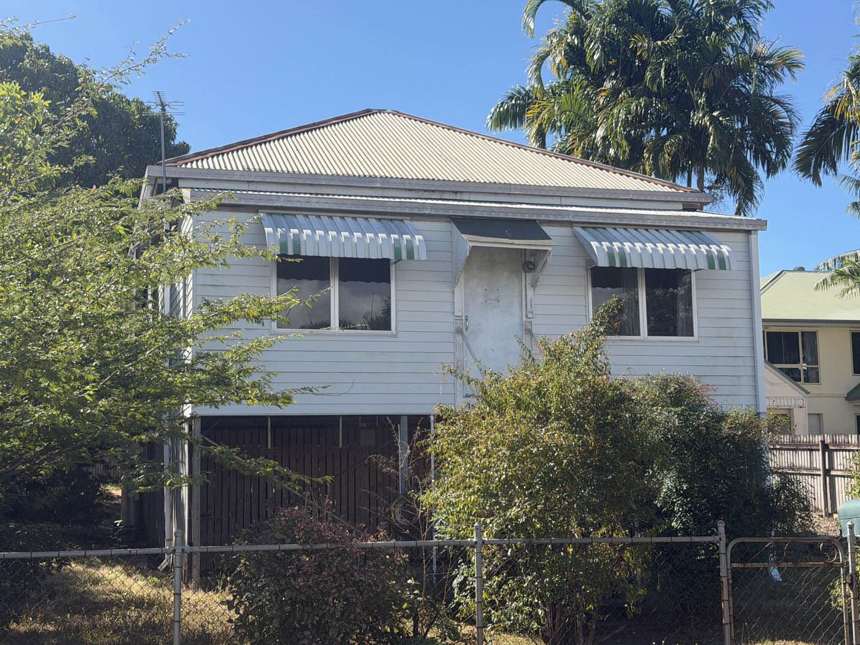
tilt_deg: +5.8
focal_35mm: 48
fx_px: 1193
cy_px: 322
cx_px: 430
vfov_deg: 30.3
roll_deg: +1.1
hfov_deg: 39.7
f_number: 1.78
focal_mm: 6.76
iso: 64
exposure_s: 1/3096
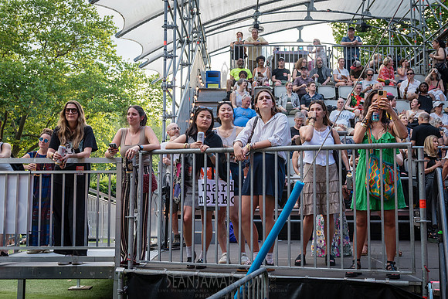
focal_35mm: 43
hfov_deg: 45.0
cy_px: 145
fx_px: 541
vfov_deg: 30.9
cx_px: 236
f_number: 4
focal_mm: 36
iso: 400
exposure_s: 1/125
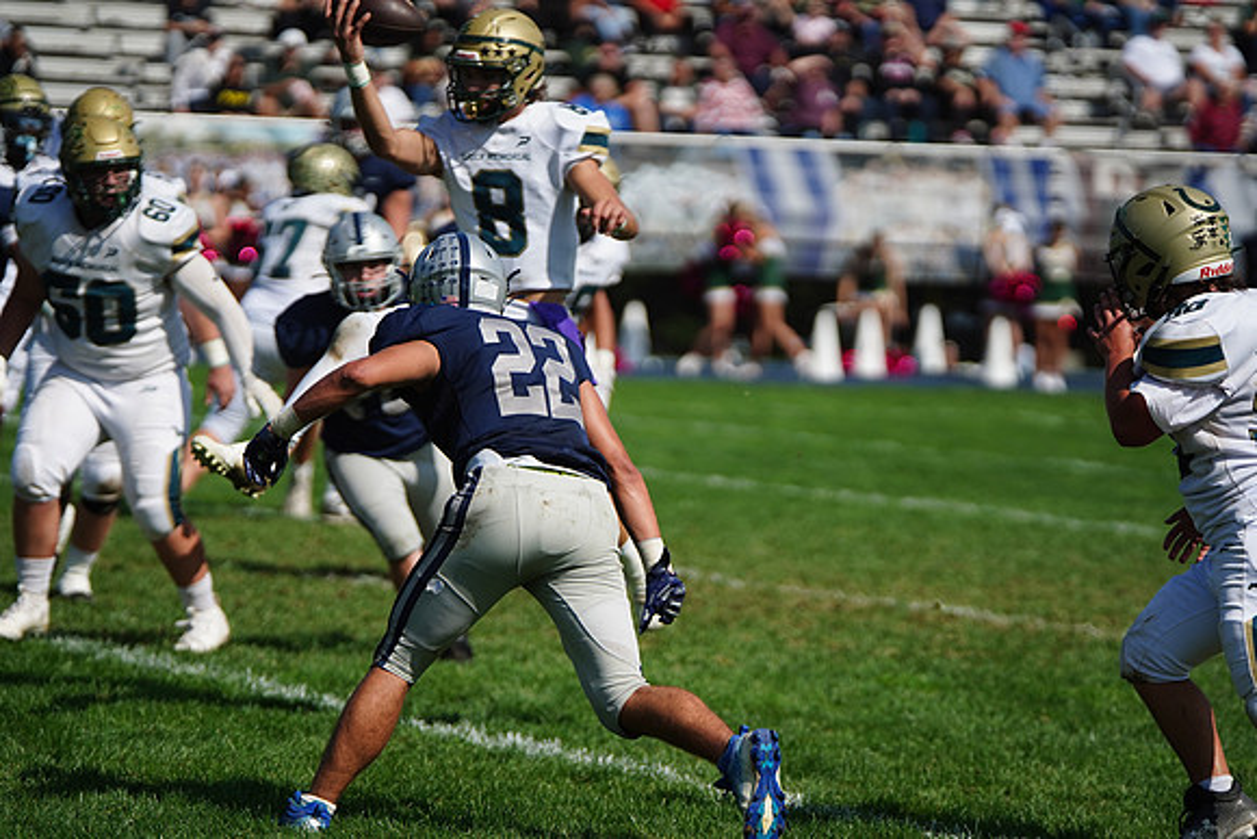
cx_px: 628
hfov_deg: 9.3
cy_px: 420
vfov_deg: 6.2
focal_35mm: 221
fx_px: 7718
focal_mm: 221
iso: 400
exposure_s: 1/8000
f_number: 2.8
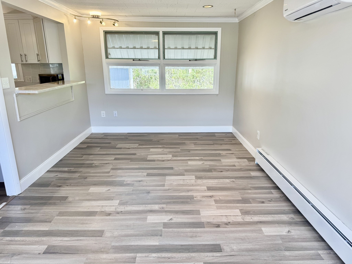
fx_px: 244
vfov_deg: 56.8
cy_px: 132
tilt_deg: -16.2
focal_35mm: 24
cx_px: 176
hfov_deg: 71.6
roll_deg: +0.6
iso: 80
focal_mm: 6.76
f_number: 1.78
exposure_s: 1/183
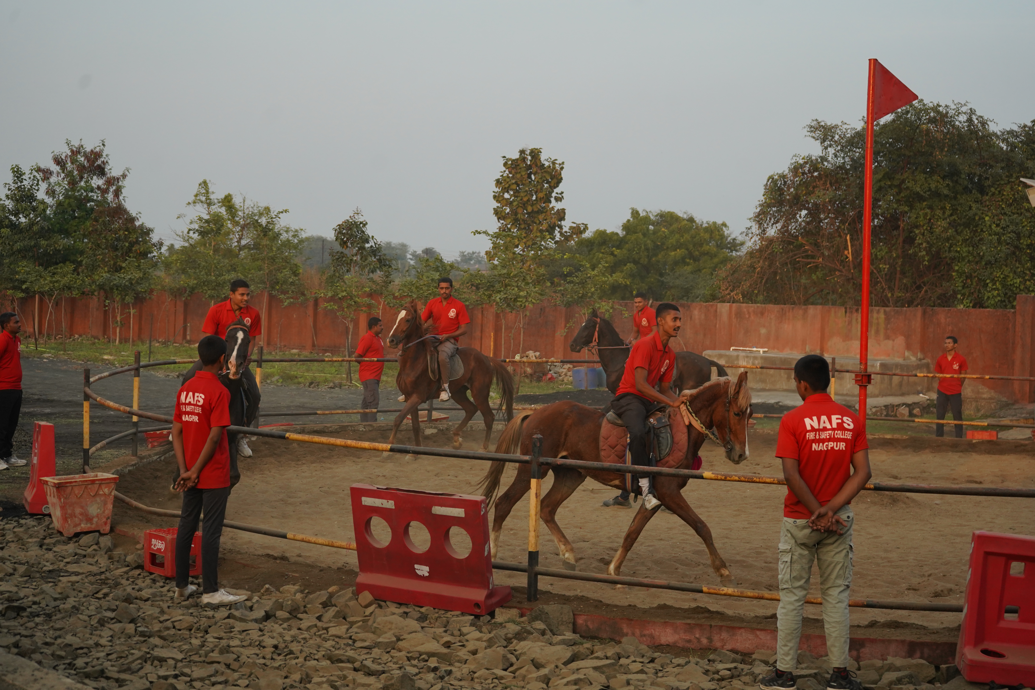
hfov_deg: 35.1
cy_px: 345
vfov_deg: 23.8
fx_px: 1639
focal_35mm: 57
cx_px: 518
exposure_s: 1/1250
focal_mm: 57
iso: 1000
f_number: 5
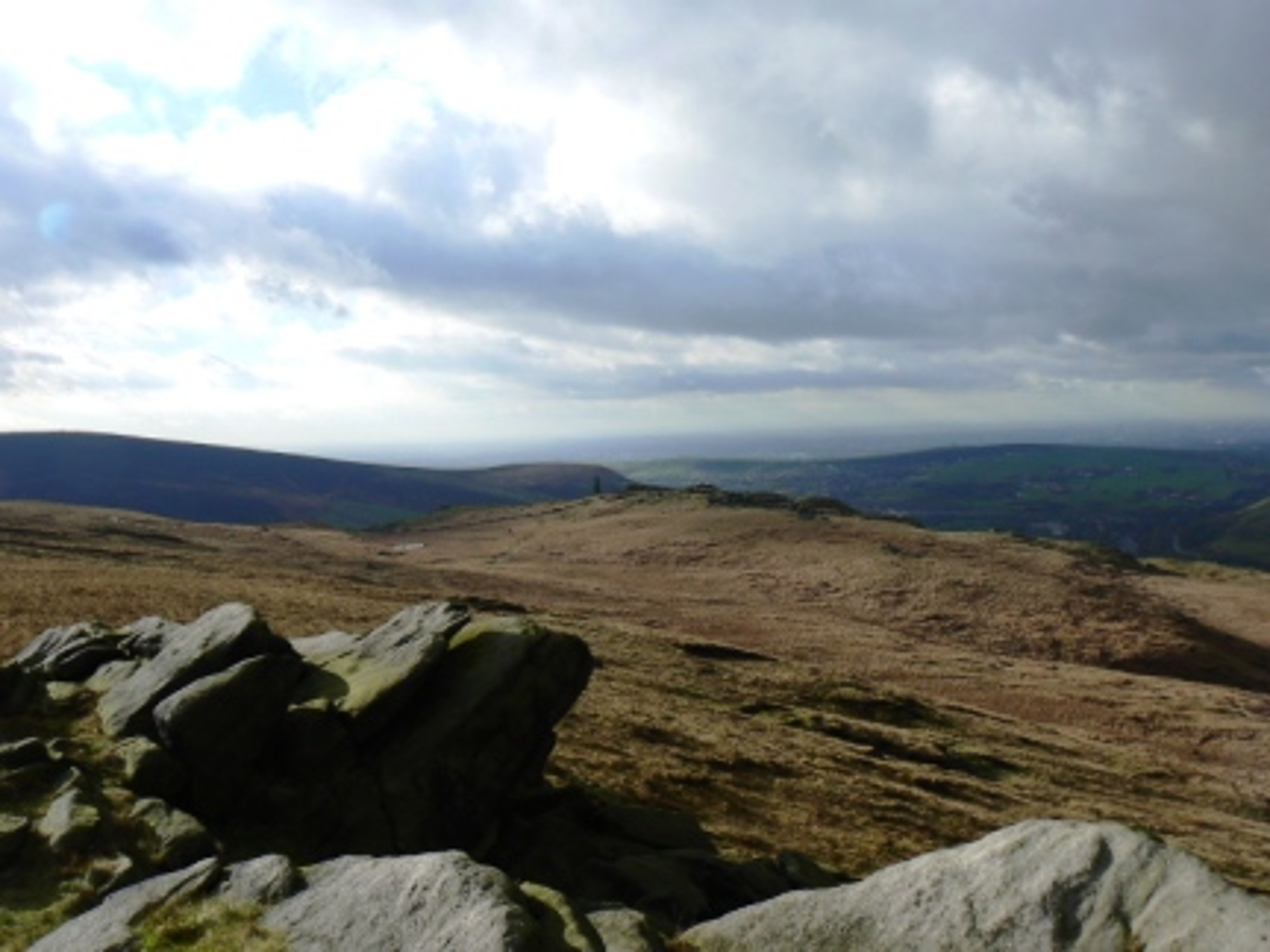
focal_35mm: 36
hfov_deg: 51.4
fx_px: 1321
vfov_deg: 39.7
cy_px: 476
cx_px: 635
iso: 80
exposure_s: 1/400
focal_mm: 6
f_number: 6.3
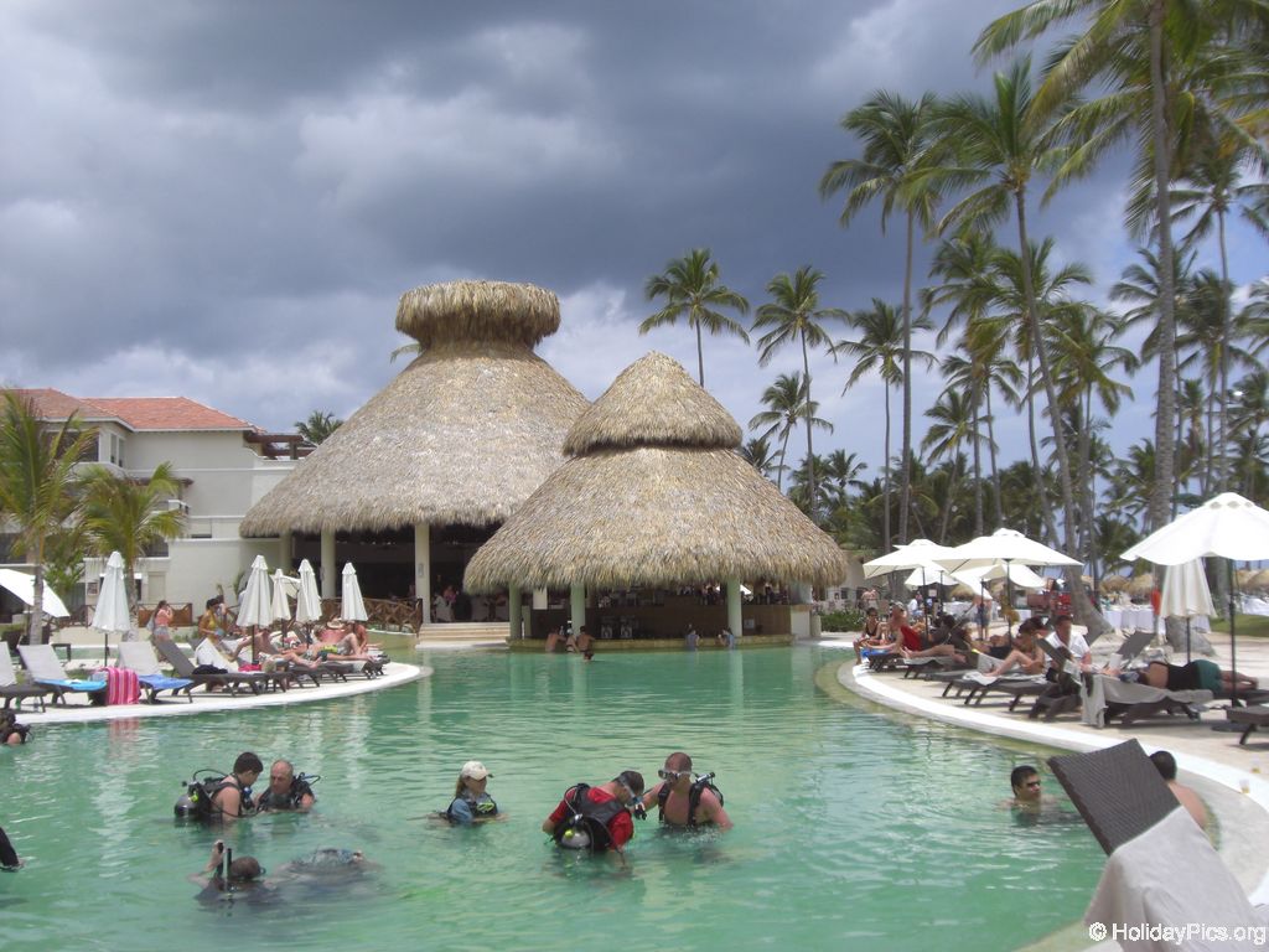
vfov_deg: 37.7
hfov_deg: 49.0
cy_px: 476
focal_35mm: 38
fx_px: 1393
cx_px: 634
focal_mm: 6.2
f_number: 8
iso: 64
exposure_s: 1/160
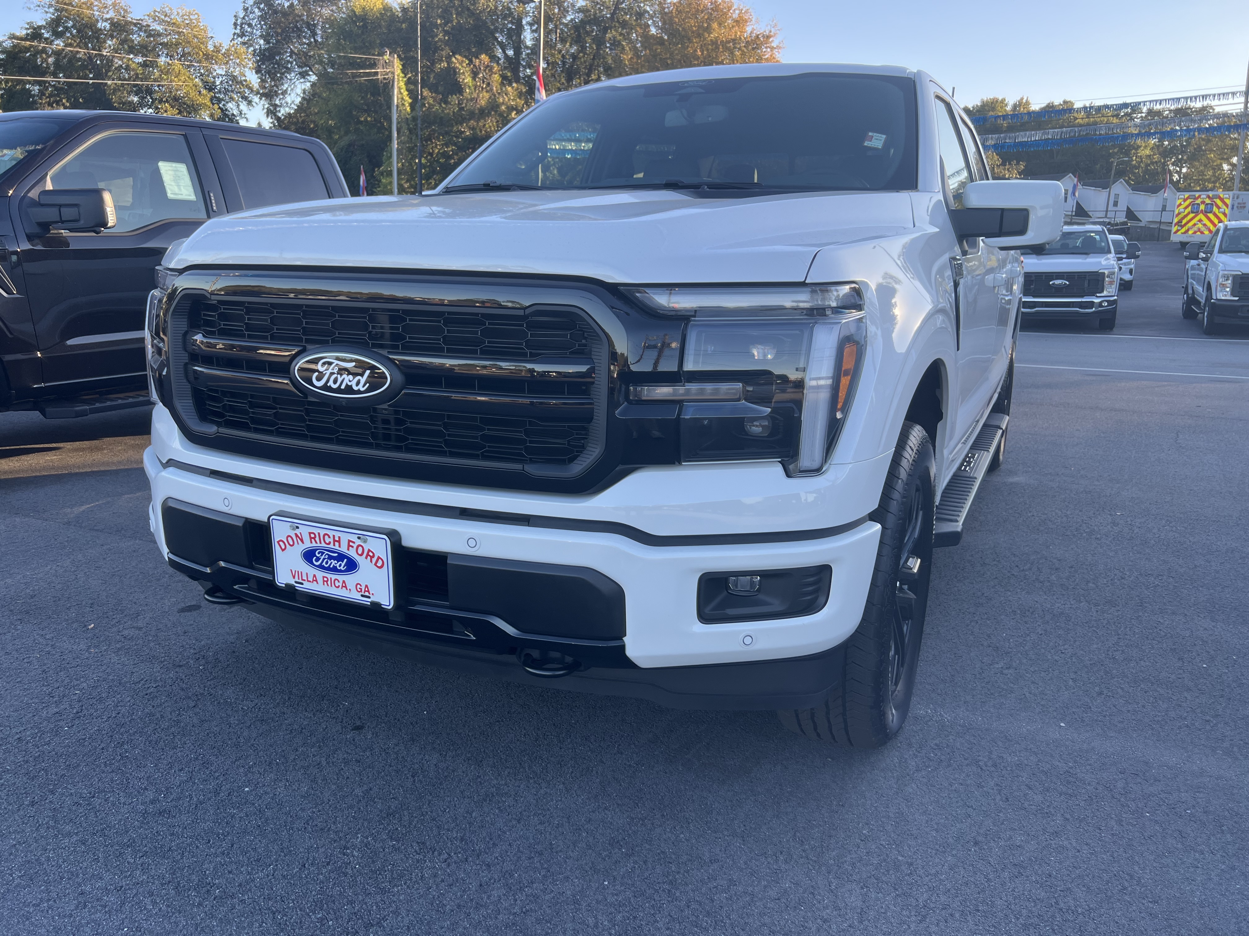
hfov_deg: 67.3
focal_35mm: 26
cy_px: 468
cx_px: 624
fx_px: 938
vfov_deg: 53.1
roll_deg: -2.4
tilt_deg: -13.0
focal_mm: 5.7
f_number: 1.5
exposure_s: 1/523
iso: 50
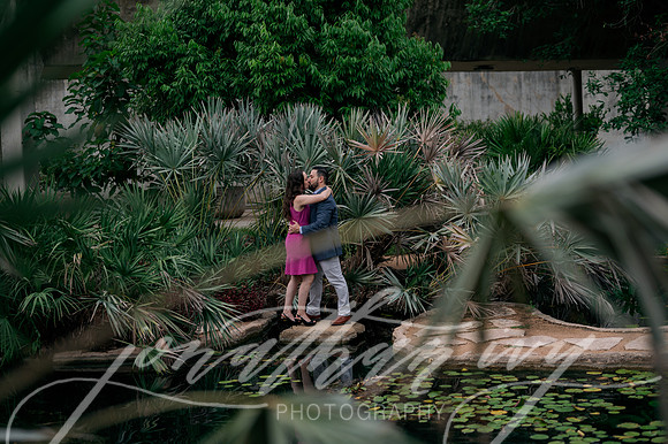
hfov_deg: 34.4
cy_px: 193
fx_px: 1078
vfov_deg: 23.3
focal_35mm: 58
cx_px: 334
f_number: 2
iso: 80
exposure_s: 1/400
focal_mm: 50
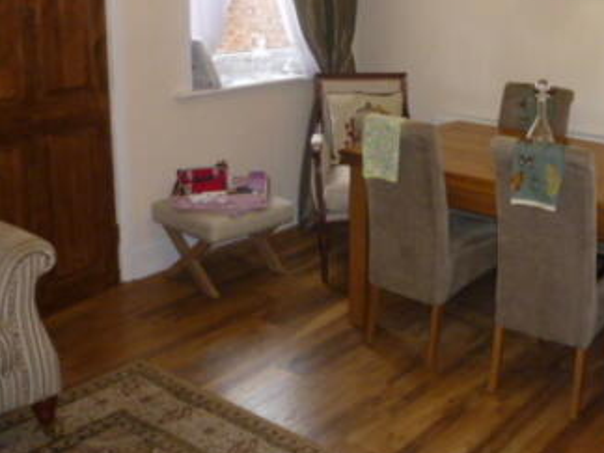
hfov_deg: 40.9
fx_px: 785
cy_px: 139
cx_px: 452
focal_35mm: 45
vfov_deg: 31.8
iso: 250
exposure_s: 1/30
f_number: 2.8
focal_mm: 4.5
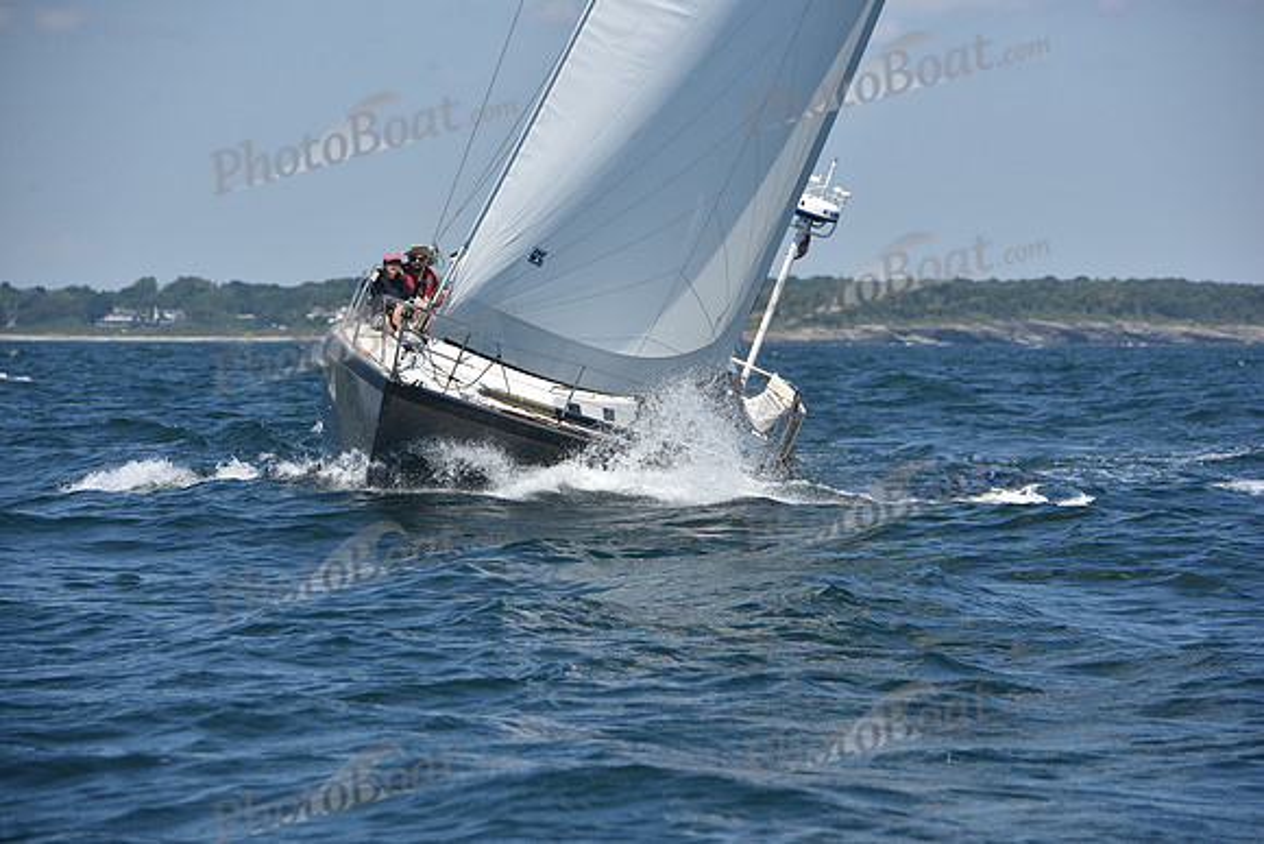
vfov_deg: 6.9
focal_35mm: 200
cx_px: 632
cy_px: 422
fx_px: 7024
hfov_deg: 10.3
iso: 200
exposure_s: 1/1000
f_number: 8
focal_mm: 200
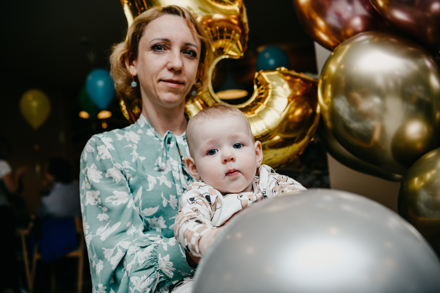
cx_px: 220
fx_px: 489
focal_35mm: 40
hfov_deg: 48.5
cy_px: 146
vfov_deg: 33.4
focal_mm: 40
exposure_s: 1/160
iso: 125
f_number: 3.5
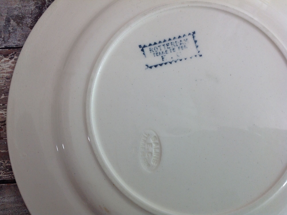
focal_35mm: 35
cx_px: 144
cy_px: 108
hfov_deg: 52.7
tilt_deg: -82.0
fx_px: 290
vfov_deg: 40.6
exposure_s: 1/40
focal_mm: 4.28
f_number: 2.4
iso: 64
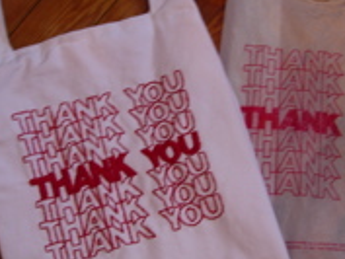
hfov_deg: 25.9
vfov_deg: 19.7
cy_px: 130
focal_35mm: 75
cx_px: 211
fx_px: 748
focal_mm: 7.8
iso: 64
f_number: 2.8
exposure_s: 1/6.9
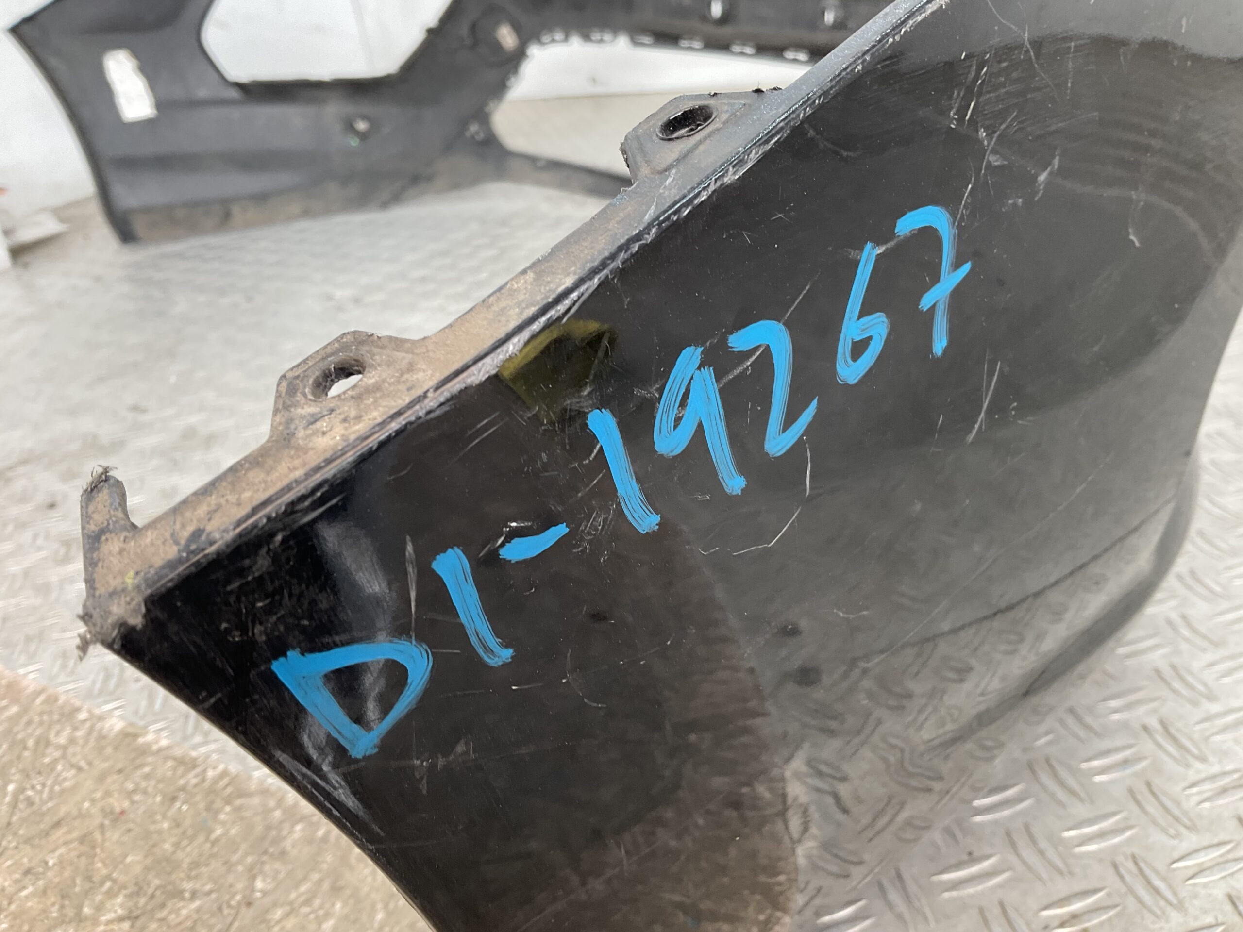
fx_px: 1041
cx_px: 622
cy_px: 466
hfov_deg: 61.7
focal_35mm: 29
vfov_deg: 48.2
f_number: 1.8
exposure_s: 1/100
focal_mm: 3
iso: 32
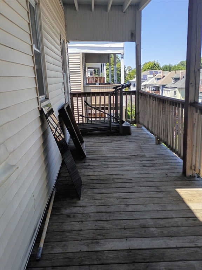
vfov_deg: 61.7
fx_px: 226
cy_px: 135
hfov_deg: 48.2
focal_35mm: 29
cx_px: 101
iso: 100
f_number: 1.8
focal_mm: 4.27
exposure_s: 1/386
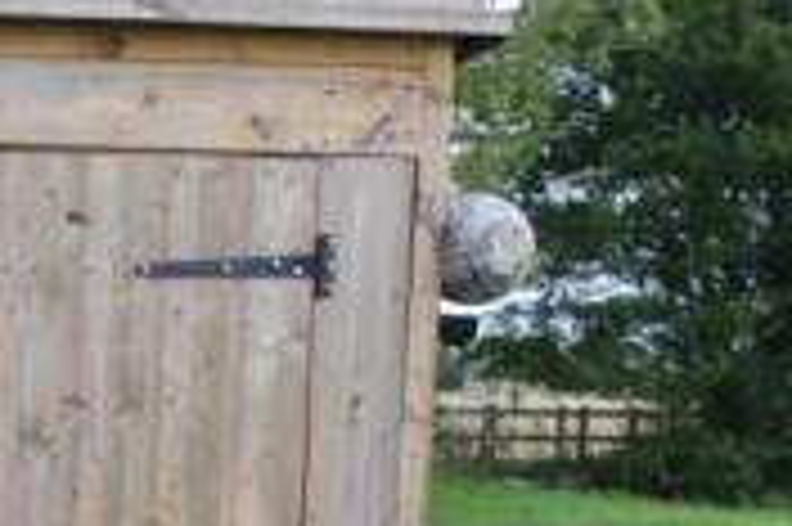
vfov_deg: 9.1
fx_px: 3187
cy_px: 865
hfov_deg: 13.0
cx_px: -578
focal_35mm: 145
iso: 100
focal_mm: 26.25
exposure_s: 1/125
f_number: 6.3
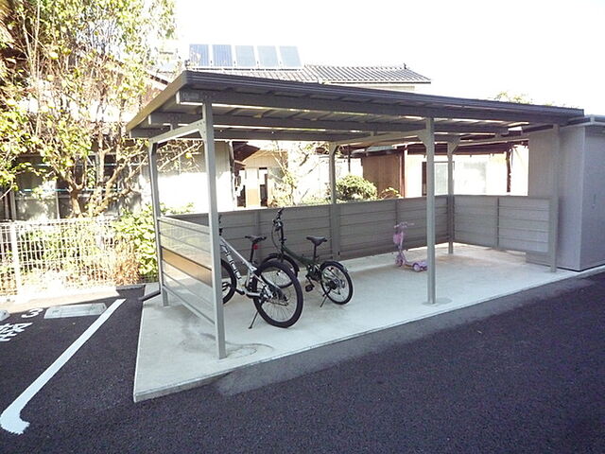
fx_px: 437
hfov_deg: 69.4
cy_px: 227
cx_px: 302
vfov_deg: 54.9
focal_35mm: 25
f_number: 4
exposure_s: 1/640
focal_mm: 4.4
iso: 800
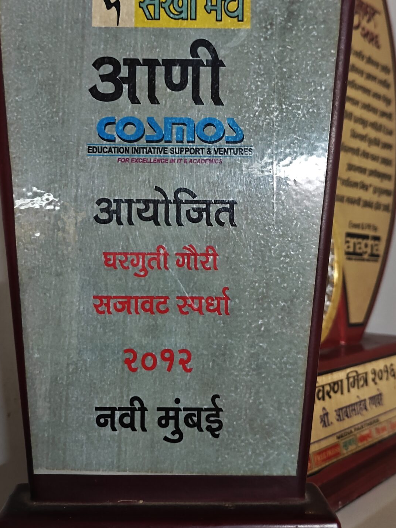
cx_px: 180
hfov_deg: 33.6
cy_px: 219
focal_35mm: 43
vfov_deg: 43.7
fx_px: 656
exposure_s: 1/25
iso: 800
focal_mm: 5.59
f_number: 1.8
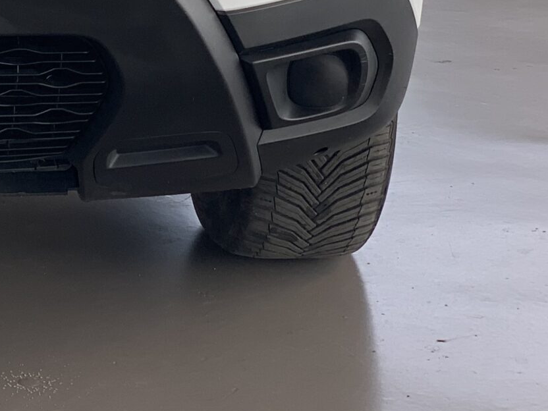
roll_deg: -0.2
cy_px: -202
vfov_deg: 9.0
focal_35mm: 160
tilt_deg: -8.6
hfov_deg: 11.8
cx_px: -273
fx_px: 2533
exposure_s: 1/87
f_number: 2.4
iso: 16
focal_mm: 6
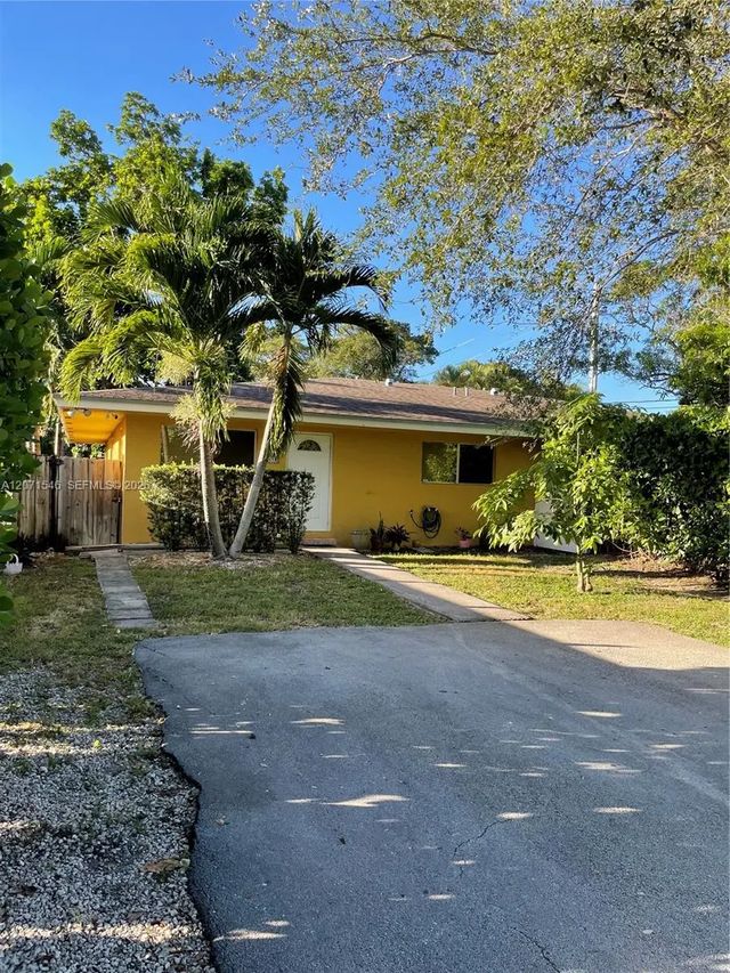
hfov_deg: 53.1
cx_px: 365
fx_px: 731
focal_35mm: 26
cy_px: 486
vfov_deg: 67.3
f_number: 1.6
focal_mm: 4.2
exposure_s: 1/602
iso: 32
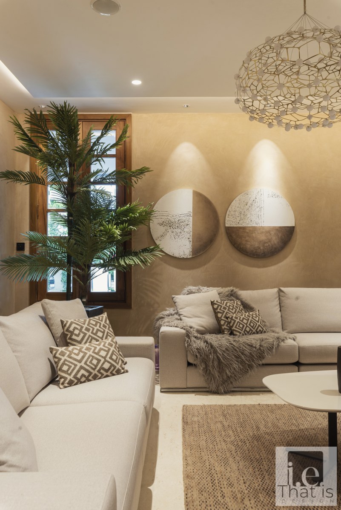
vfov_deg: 61.9
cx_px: 170
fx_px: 426
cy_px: 255
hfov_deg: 43.6
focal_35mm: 30
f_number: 8
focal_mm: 30
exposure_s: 1/1.25
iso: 64
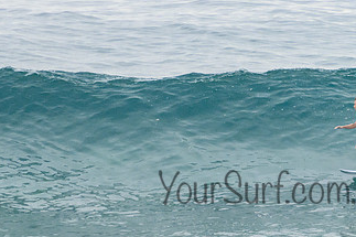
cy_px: 120
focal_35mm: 988
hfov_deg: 2.1
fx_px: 9765
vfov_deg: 1.4
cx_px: 364
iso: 500
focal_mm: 400
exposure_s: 1/1250
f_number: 5.6
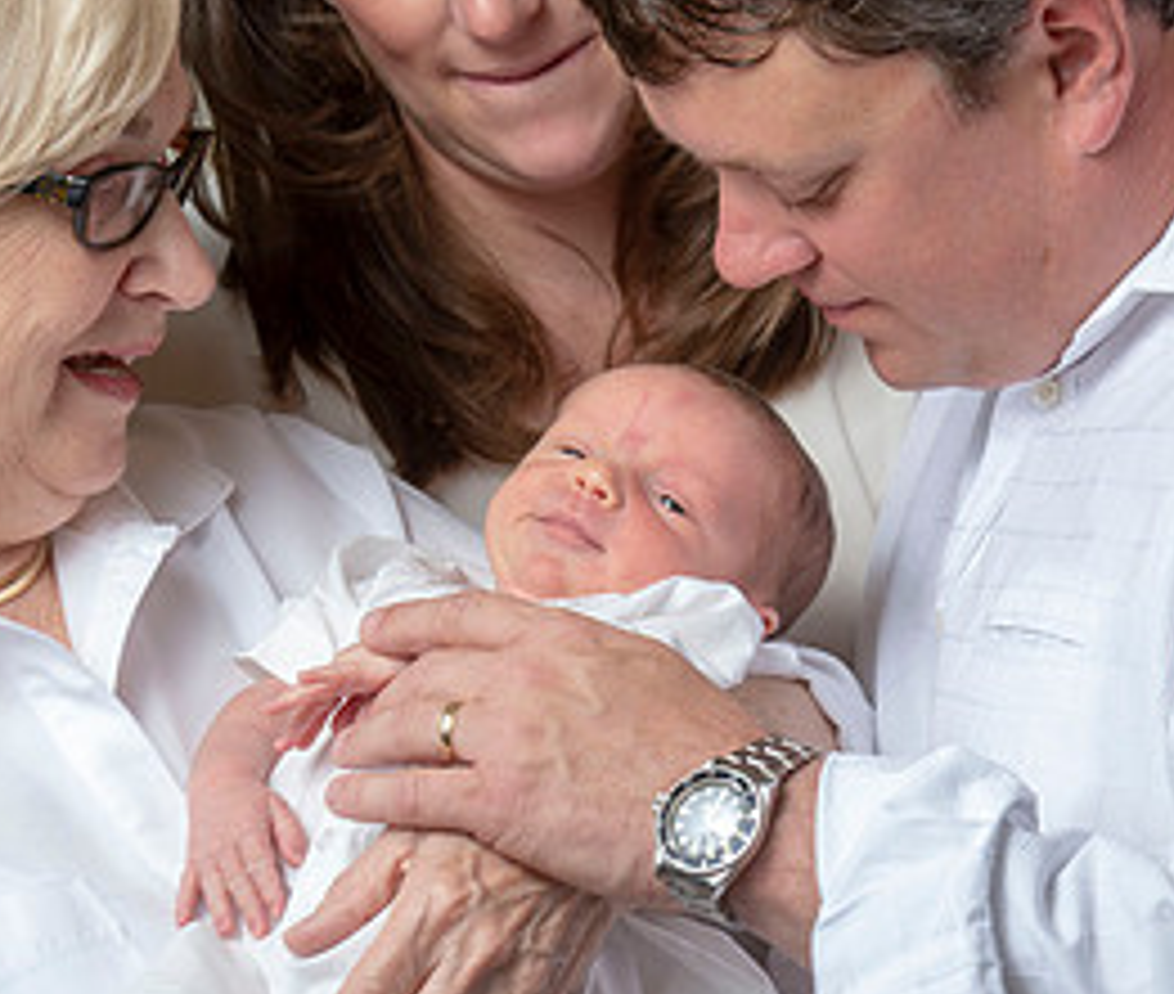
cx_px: 990
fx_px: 10417
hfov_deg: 6.4
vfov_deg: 5.5
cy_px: 605
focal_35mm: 293
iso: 125
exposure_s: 1/160
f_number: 5.6
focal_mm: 120
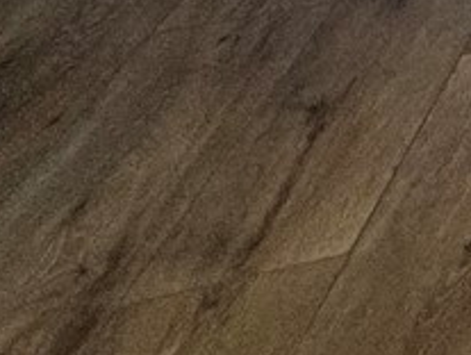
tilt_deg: -7.1
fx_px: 1472
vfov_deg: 9.6
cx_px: 1659
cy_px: -801
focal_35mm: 108
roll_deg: -2.0
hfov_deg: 9.5
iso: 125
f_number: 2.2
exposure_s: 1/120
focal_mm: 2.22
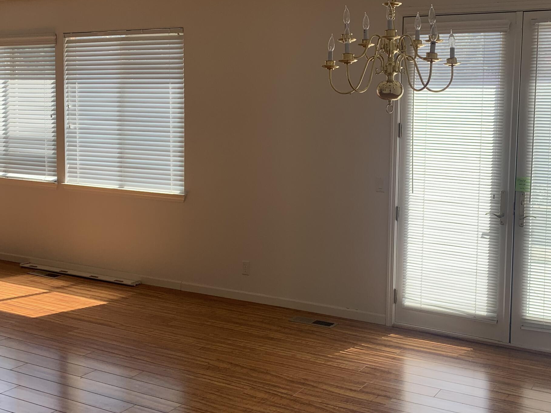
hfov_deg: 43.5
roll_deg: -1.2
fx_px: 684
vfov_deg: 33.5
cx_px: 344
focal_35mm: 43
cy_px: 168
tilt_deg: -4.7
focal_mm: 4.25
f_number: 1.8
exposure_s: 1/327
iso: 25
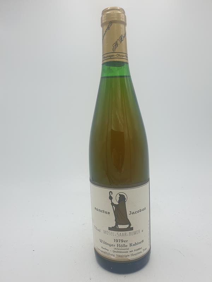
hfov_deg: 53.1
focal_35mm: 26
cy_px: 141
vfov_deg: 67.3
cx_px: 106
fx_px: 212
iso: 50
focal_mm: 4.3
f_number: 2.4
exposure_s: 1/652
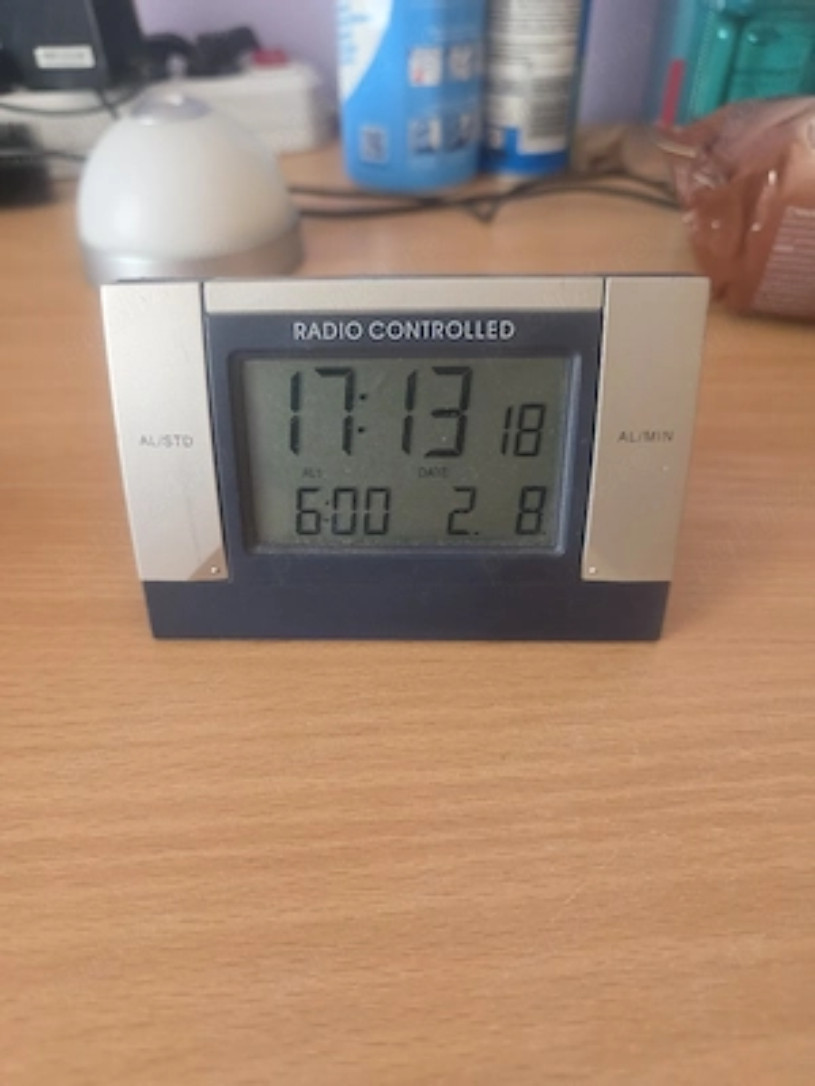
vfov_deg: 73.9
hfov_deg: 58.9
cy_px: 543
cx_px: 408
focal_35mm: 23
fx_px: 722
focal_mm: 6.3
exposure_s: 1/101
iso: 320
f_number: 1.7
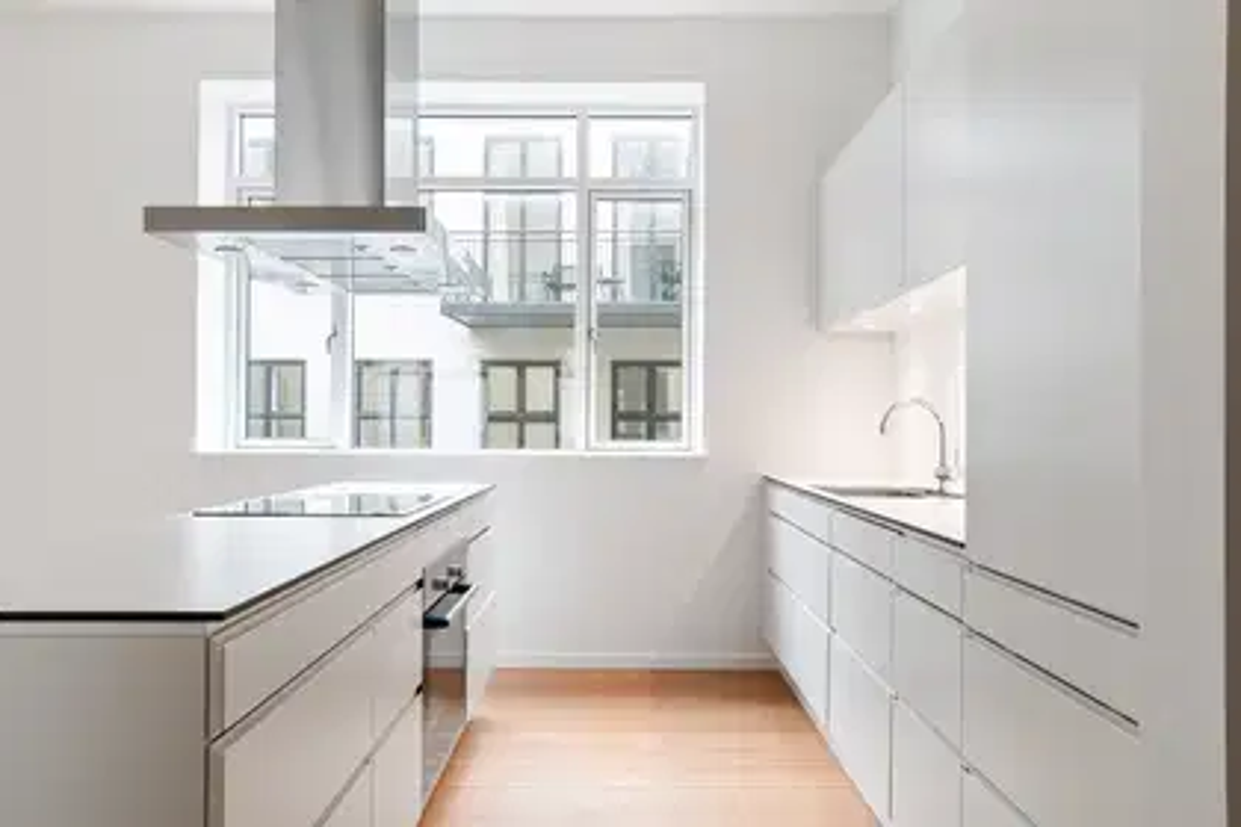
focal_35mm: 21
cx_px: 620
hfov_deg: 81.2
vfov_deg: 59.5
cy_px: 414
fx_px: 724
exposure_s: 1
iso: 200
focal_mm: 14
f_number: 10
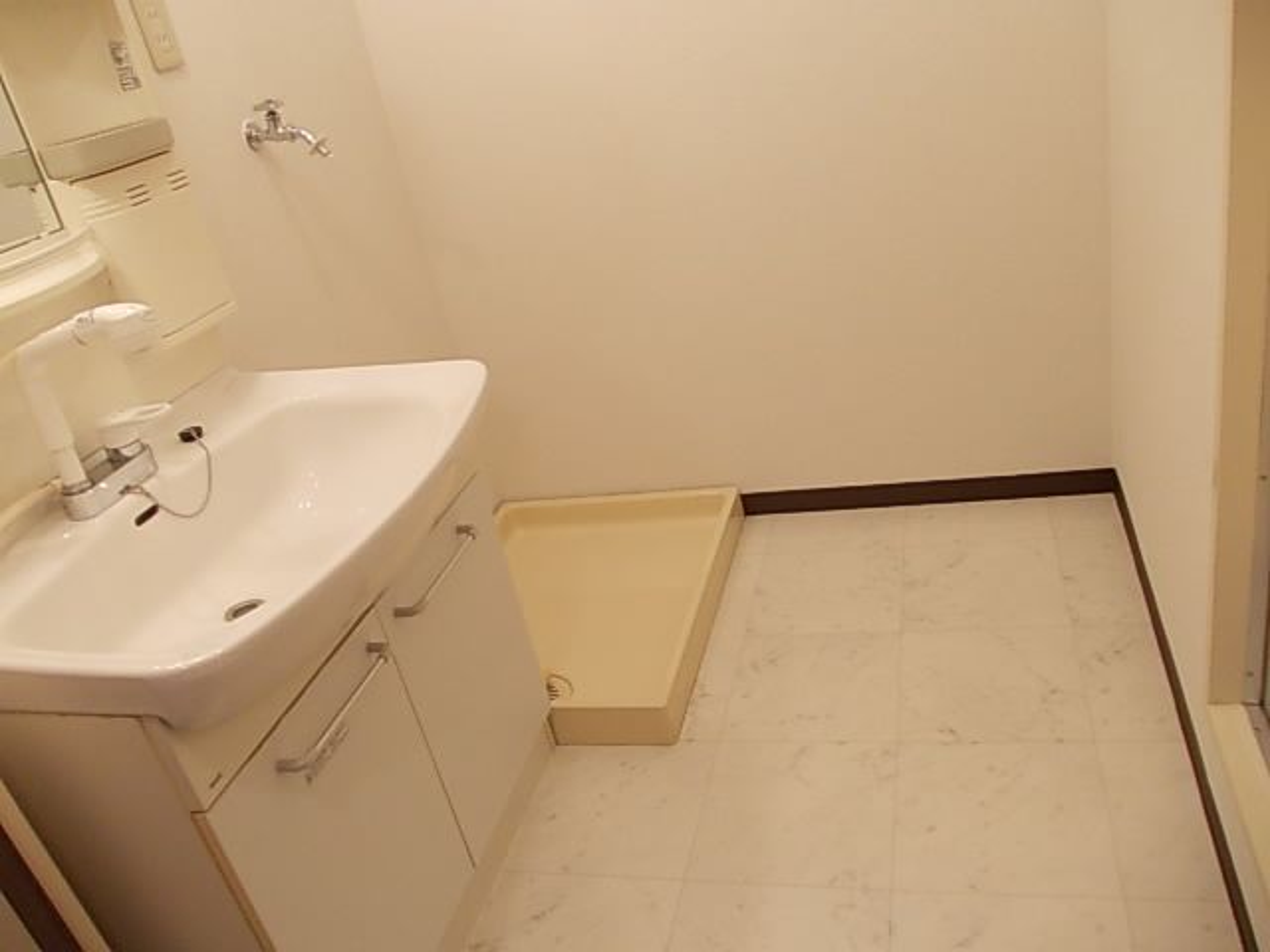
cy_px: 476
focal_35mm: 28
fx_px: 1027
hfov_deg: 63.4
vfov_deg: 49.7
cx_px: 635
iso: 160
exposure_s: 1/25
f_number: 2.7
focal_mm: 4
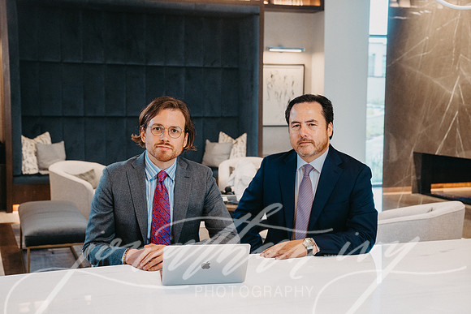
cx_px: 236
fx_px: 694
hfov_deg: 37.5
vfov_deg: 25.5
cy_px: 157
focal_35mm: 53
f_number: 5
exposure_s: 1/100
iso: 1000
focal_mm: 53
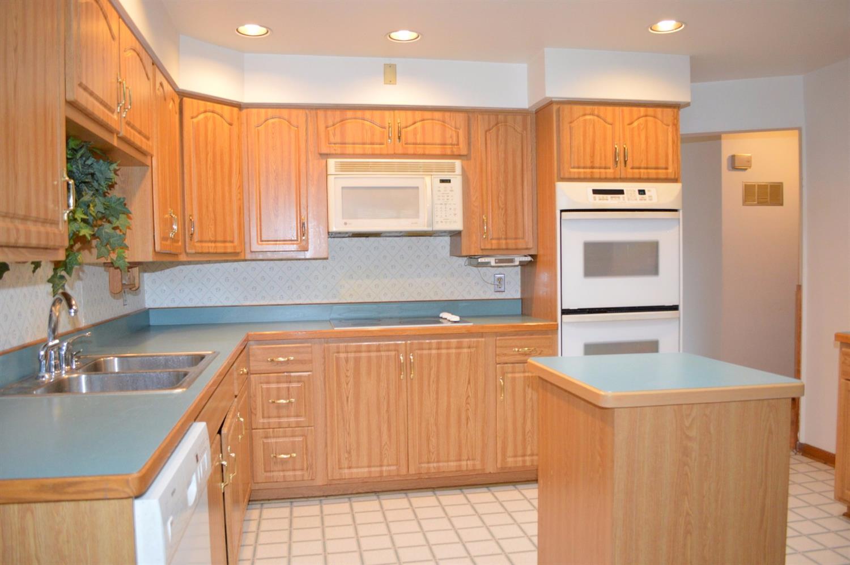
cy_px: 282
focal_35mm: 27
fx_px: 637
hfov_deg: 67.4
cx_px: 425
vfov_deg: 47.8
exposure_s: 1/60
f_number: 3.5
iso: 1400
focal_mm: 18
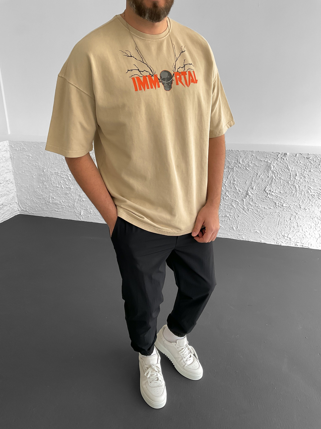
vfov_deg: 61.7
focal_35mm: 29
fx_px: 359
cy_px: 214
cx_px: 160
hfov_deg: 48.2
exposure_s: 1/120
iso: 40
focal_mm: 3
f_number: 1.8
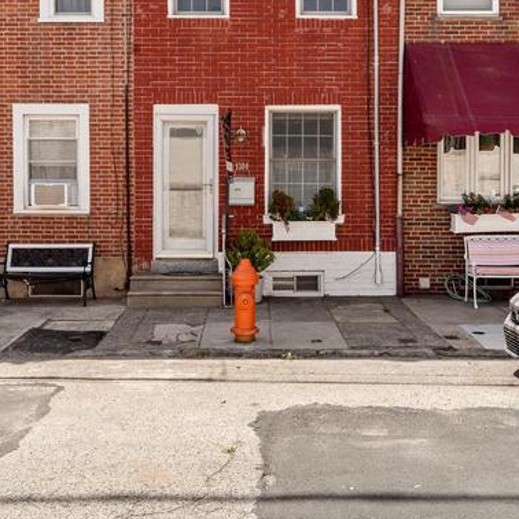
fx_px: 668
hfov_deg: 42.4
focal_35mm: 39
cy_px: 173
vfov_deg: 41.9
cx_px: 272
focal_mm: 22.8
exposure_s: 1/250
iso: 250
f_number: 10
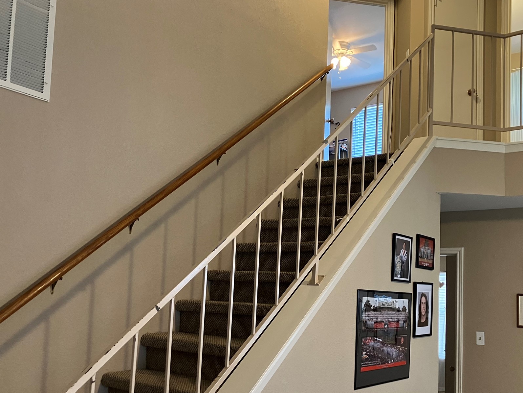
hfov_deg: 51.1
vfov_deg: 39.5
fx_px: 544
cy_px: 240
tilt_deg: +5.2
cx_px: 304
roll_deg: -2.4
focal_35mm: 36
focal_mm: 3.99
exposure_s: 1/40
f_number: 1.8
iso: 250
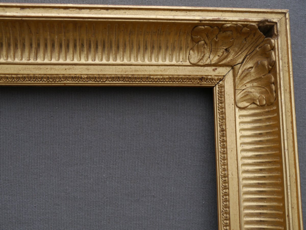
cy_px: 115
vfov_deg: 29.1
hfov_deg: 38.2
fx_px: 442
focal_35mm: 50
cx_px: 153
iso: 200
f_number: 6.3
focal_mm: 25
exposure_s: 1/80
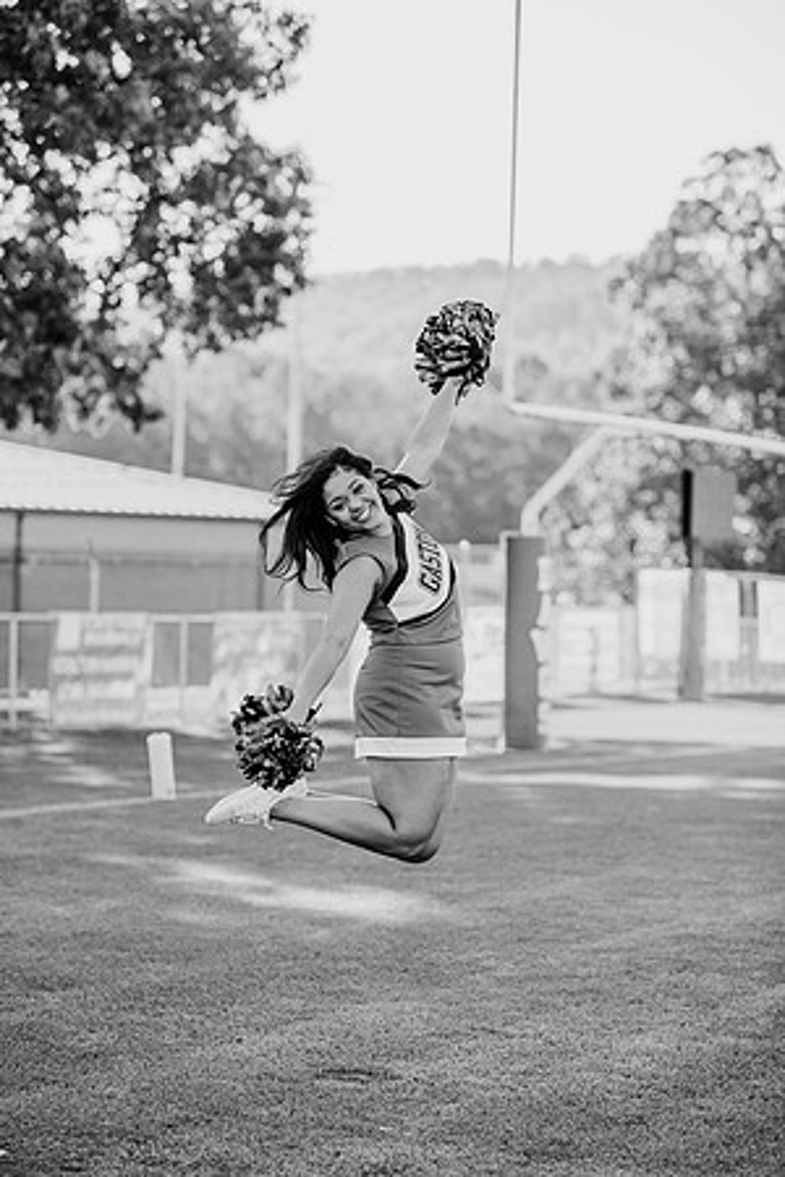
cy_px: 588
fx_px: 2780
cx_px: 392
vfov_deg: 23.9
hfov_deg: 16.1
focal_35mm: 85
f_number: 2.5
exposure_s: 1/1000
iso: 160
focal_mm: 85
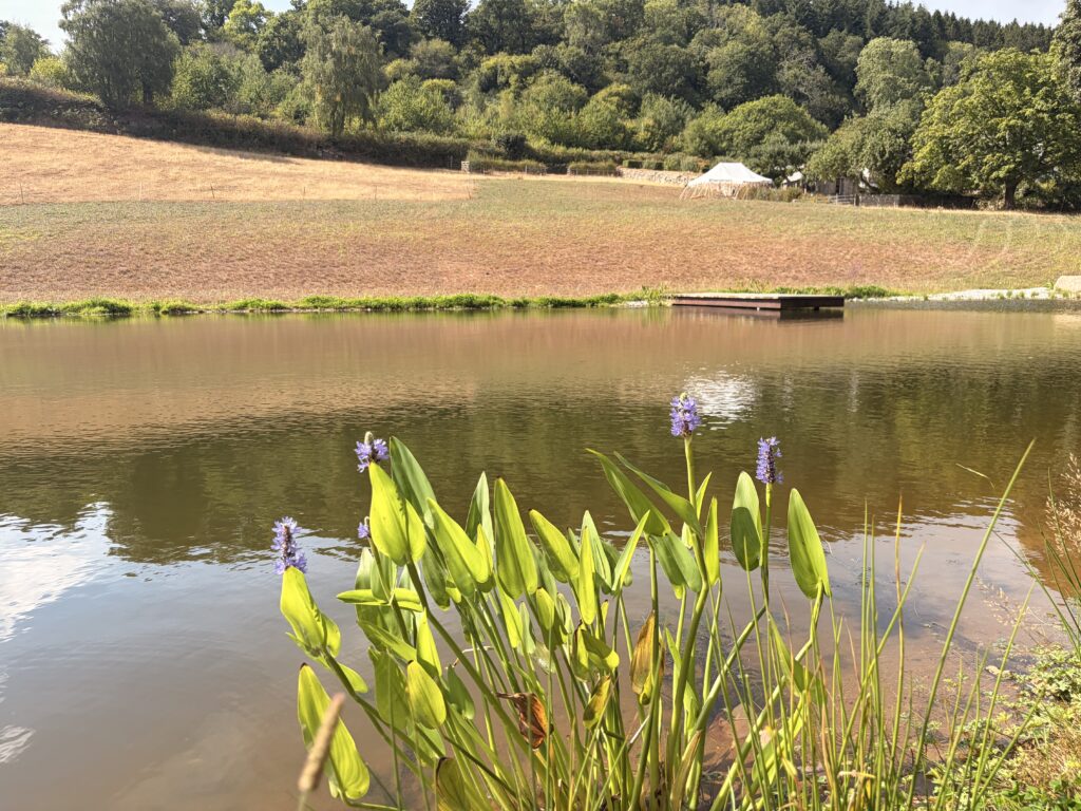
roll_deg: +0.5
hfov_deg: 67.3
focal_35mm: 26
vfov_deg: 53.1
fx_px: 812
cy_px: 406
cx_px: 540
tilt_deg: -9.6
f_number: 1.6
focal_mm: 5.96
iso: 50
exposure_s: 1/1587
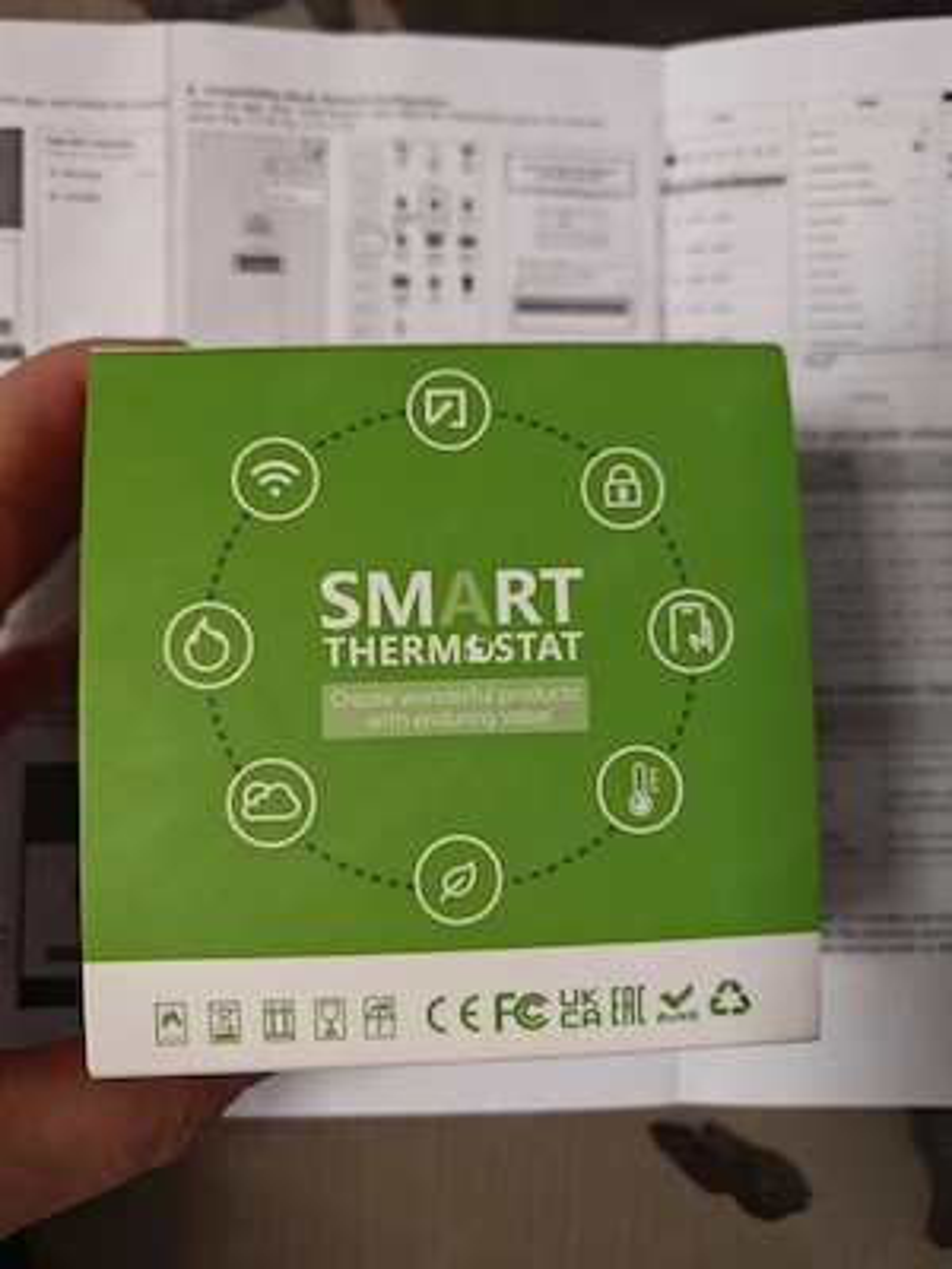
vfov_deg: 71.6
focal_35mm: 24
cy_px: 634
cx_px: 476
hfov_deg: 56.8
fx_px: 880
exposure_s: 1/50
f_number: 2
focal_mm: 6.83
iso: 160
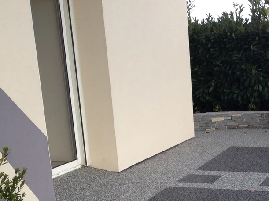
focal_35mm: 81
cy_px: 210
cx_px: 265
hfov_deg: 23.2
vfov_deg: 17.7
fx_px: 629
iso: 50
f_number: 2.4
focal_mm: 4.12
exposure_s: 1/208
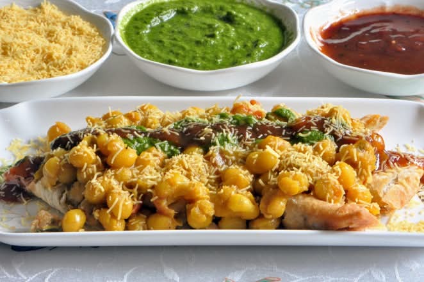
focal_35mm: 78
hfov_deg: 26.0
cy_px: 141
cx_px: 212
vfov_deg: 17.5
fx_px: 918
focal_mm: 52
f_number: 14
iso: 200
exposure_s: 1/1.3
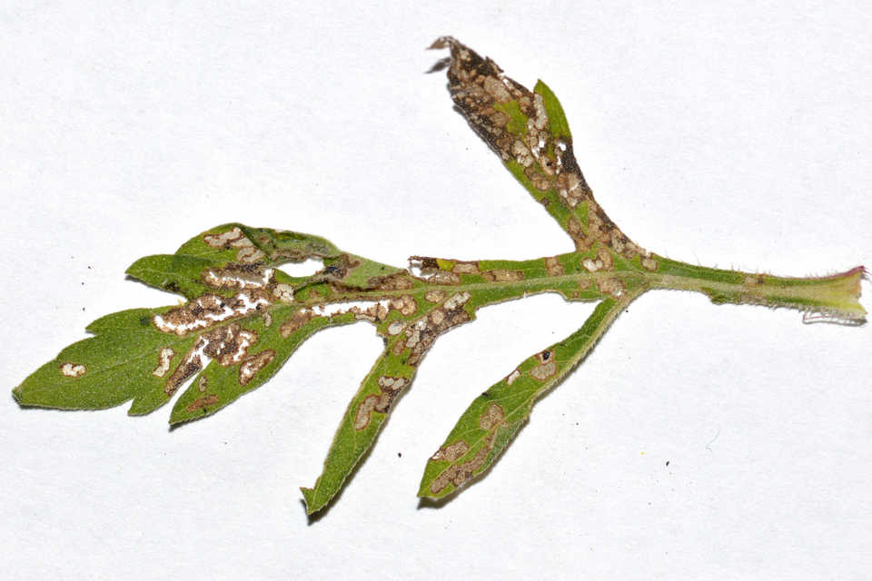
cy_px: 290
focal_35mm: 150
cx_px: 436
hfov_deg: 13.7
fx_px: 3633
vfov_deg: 9.1
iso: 100
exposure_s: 1/200
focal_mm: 100
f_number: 18
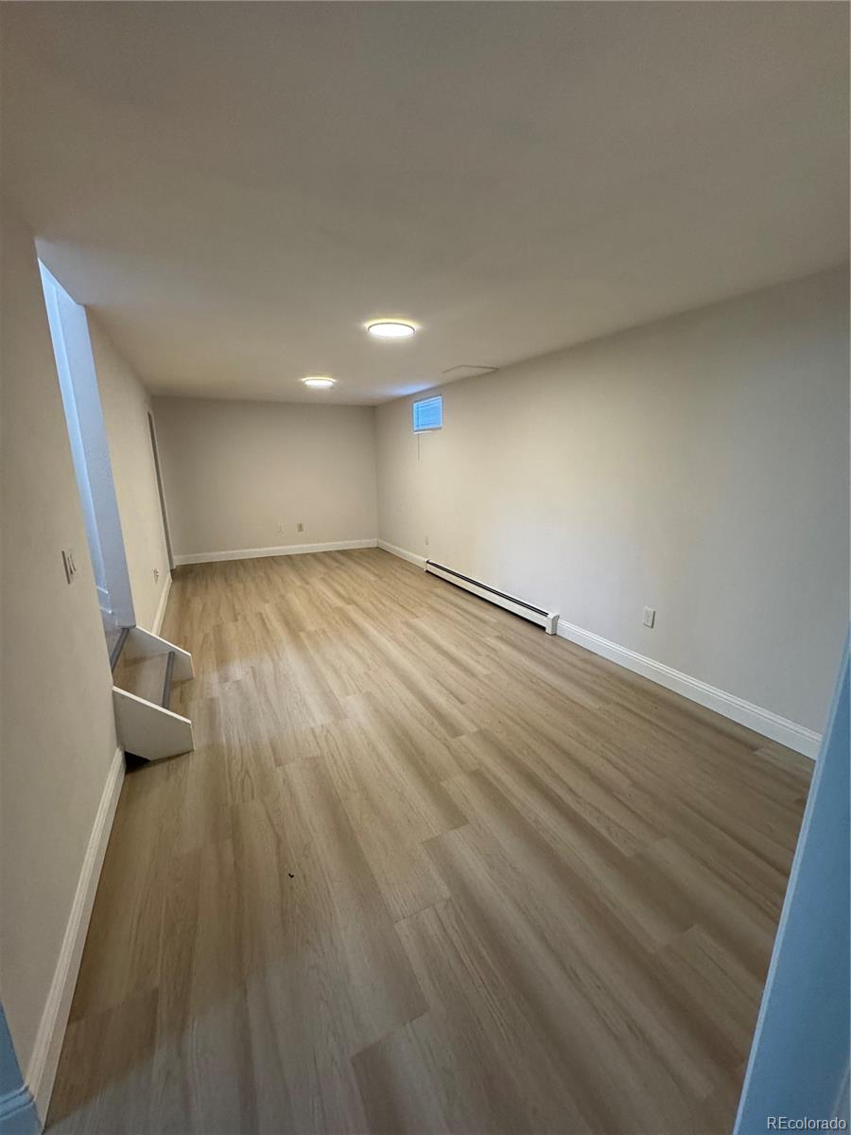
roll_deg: +1.0
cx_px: 426
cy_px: 568
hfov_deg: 85.7
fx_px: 459
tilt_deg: -11.9
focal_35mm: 14
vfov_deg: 102.1
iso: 250
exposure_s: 1/120
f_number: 2.2
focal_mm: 2.22
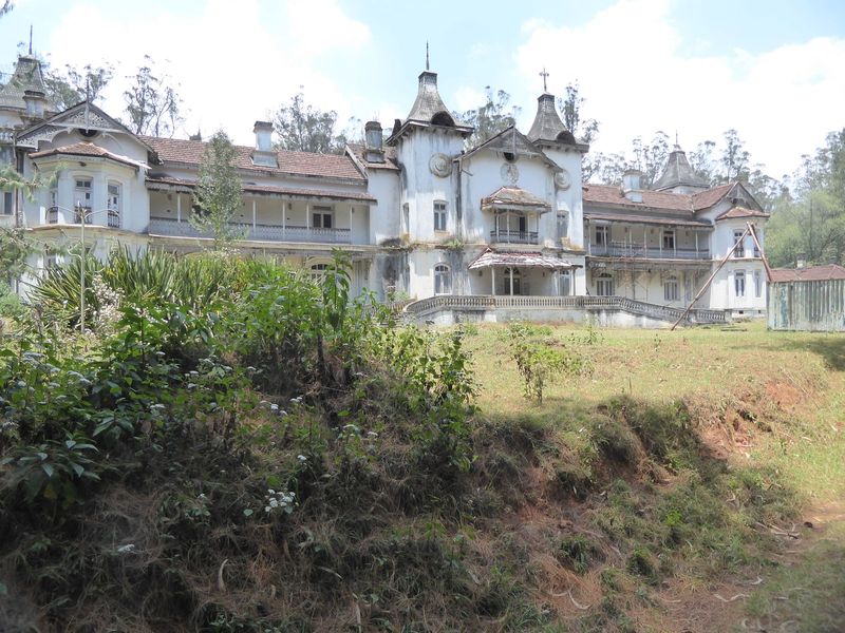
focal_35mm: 25
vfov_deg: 54.9
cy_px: 316
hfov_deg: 69.4
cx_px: 422
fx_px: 610
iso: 160
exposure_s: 1/400
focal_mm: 4.3
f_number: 3.3
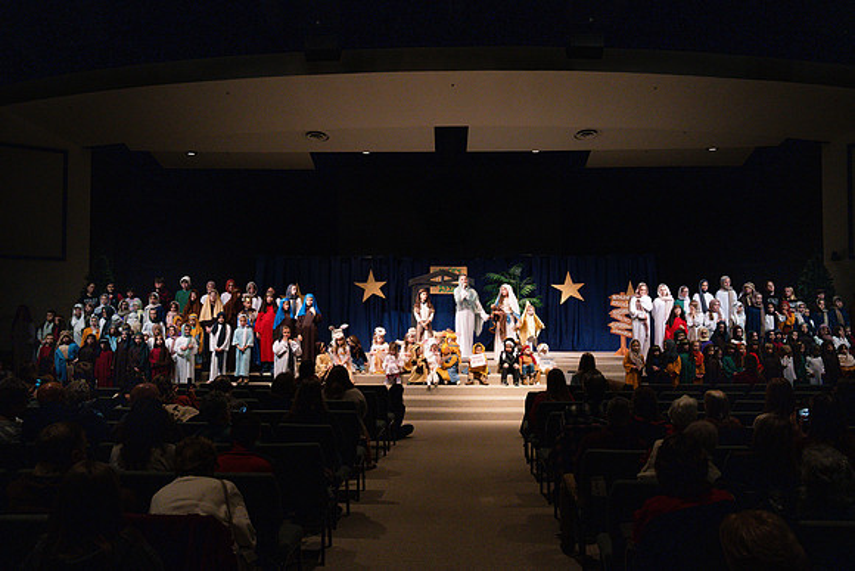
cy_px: 286
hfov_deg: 54.4
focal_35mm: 35
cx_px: 428
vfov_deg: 37.9
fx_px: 831
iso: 1600
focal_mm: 35
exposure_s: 1/250
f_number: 7.1
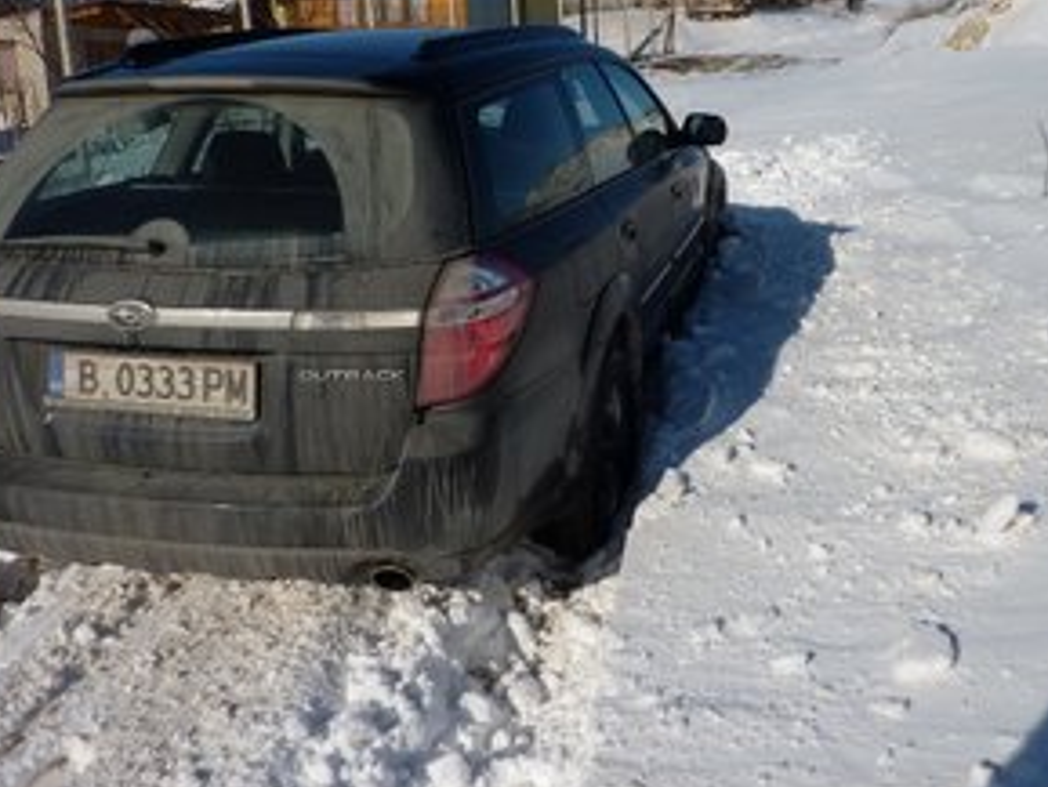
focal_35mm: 36
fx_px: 1090
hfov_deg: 51.1
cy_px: 305
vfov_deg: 39.5
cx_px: 613
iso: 80
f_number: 5.6
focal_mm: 4.1
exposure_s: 1/1000
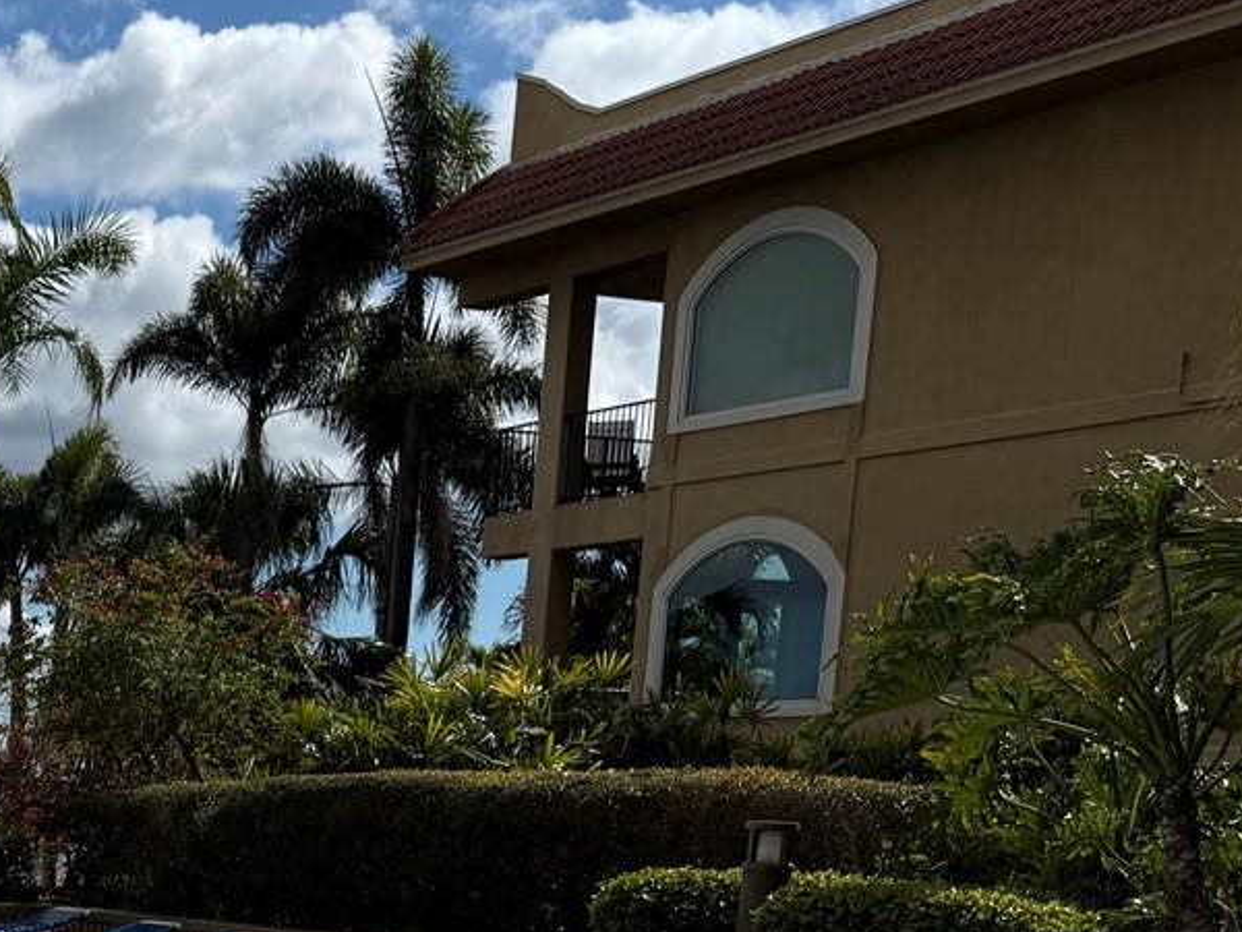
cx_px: -327
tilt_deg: -8.8
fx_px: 2296
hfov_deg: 26.2
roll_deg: -0.7
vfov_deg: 21.2
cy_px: 1139
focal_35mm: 64
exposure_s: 1/11905
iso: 80
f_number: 1.78
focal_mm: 6.76
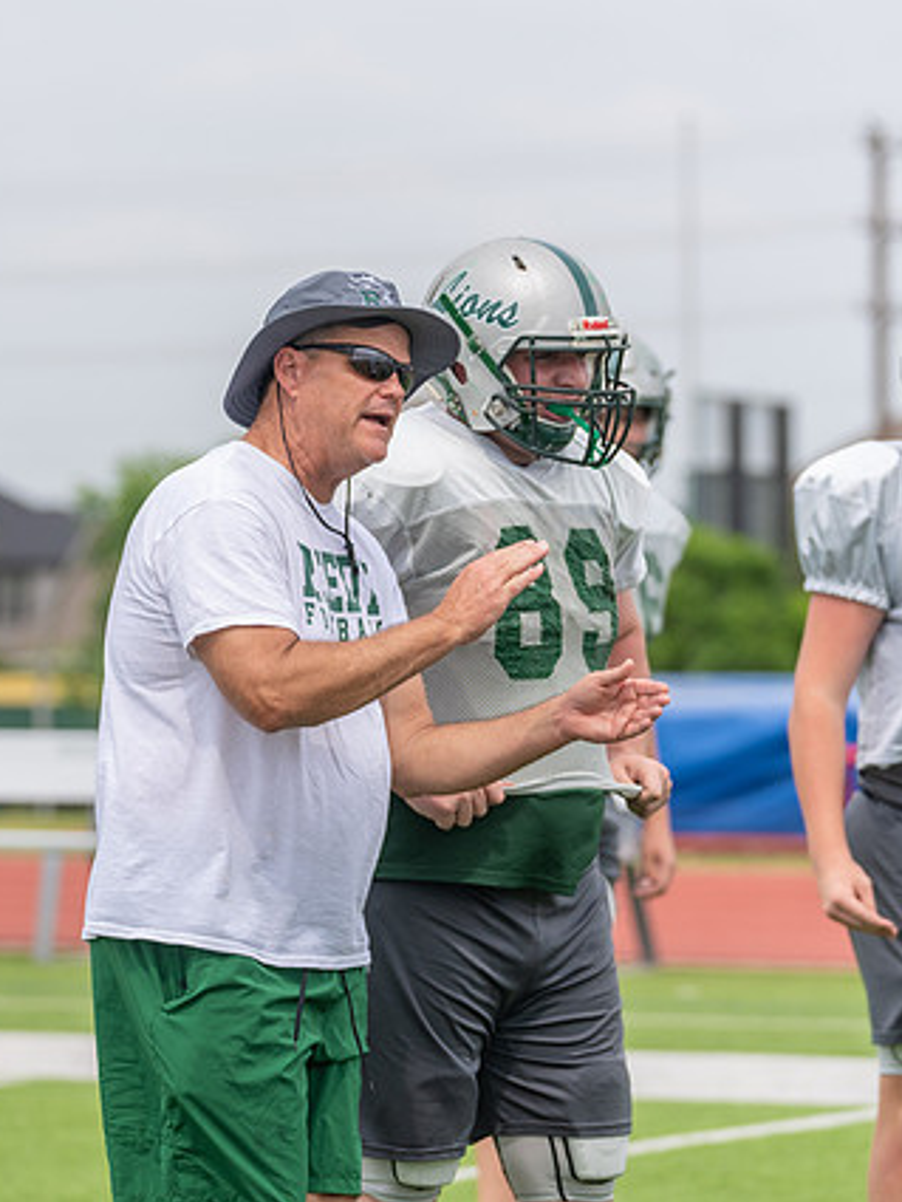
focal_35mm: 215
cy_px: 549
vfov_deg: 9.2
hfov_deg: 6.9
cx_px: 270
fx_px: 7466
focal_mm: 136
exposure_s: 1/1250
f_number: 3.5
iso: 160
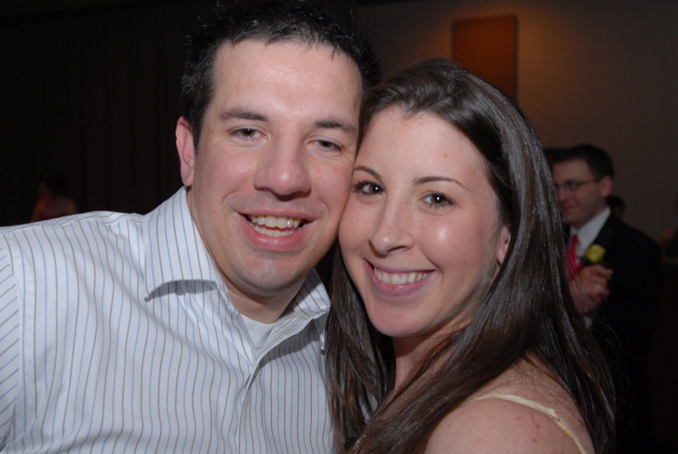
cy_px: 227
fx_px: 820
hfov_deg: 44.9
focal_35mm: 44
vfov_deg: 30.9
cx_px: 339
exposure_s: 1/20
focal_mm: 29
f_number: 4.5
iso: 400
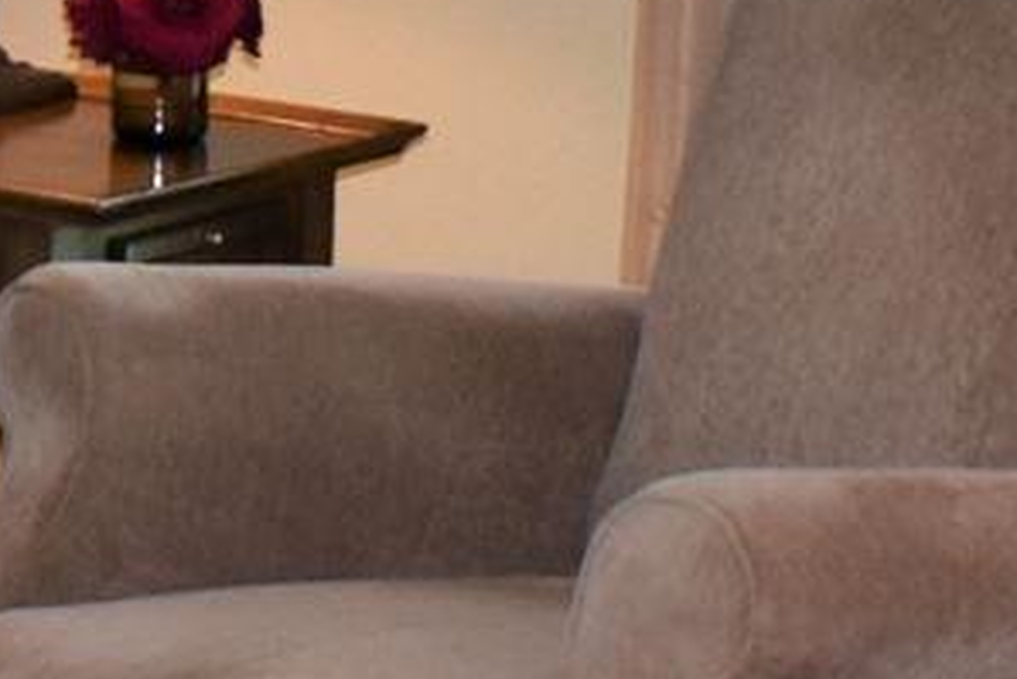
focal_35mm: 206
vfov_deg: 6.5
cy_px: -507
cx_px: -478
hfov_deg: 9.7
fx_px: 5822
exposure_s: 1/200
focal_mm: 20
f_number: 4.5
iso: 800
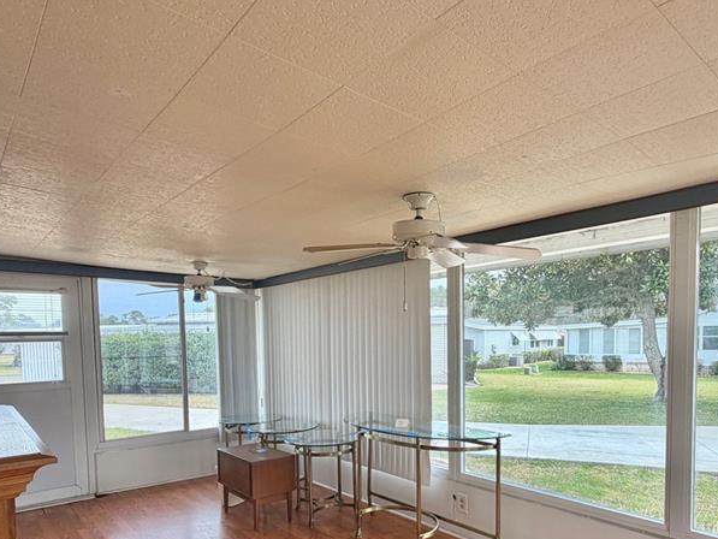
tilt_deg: -3.4
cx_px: 369
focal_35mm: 24
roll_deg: +1.0
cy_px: 365
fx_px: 498
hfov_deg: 71.6
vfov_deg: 55.5
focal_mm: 2.22
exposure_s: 1/150
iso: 40
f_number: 2.2
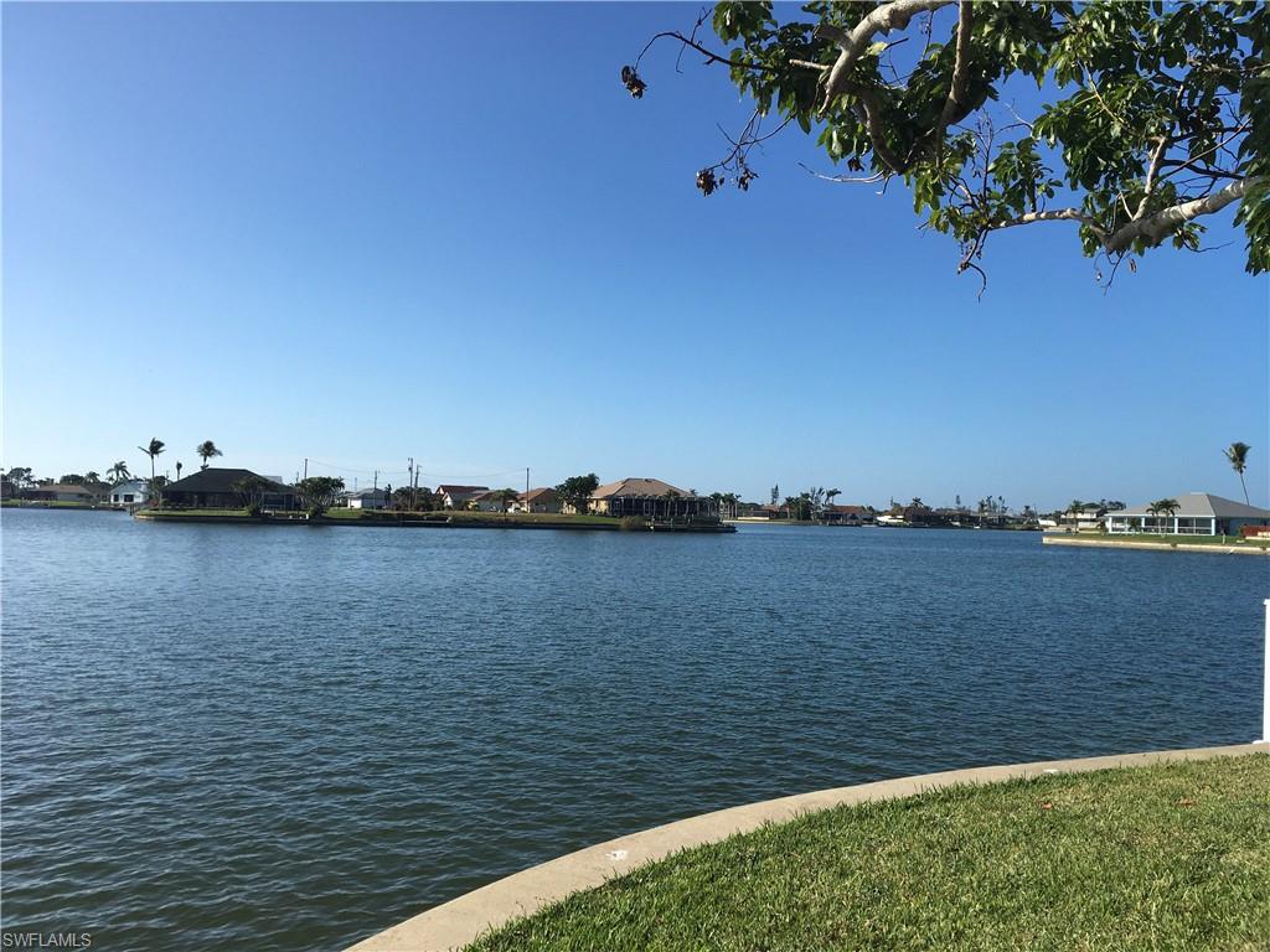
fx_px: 1064
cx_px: 635
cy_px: 476
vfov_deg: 48.2
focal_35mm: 29
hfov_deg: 61.7
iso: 25
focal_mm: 4.15
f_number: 2.2
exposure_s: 1/1972
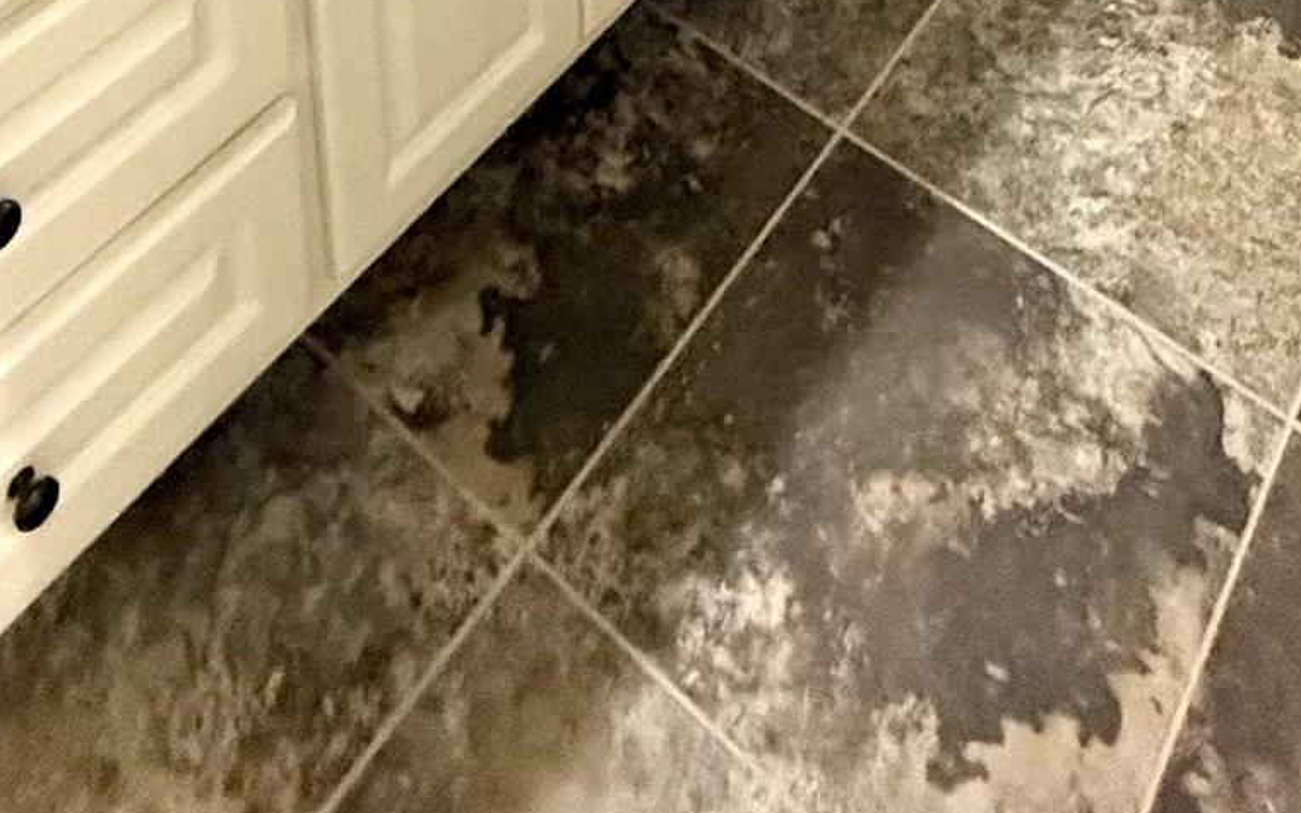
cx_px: 751
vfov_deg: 17.0
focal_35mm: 45
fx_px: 1596
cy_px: -955
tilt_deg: -13.1
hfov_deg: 44.2
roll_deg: -0.9
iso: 800
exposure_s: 1/60
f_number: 2.2
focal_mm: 2.22
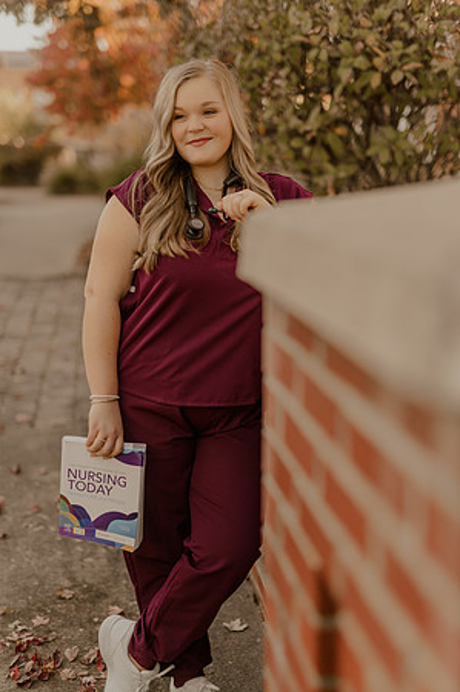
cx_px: 230
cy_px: 346
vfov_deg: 39.6
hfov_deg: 26.9
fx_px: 960
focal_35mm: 50
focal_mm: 50
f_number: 1.8
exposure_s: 1/2000
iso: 640
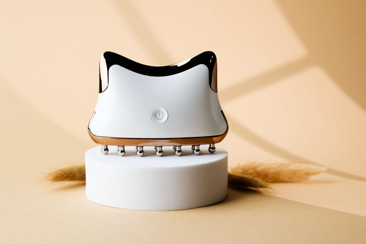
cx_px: 183
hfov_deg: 22.6
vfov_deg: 15.2
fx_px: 914
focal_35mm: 90
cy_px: 122
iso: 200
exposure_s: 1/125
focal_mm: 60
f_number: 3.6
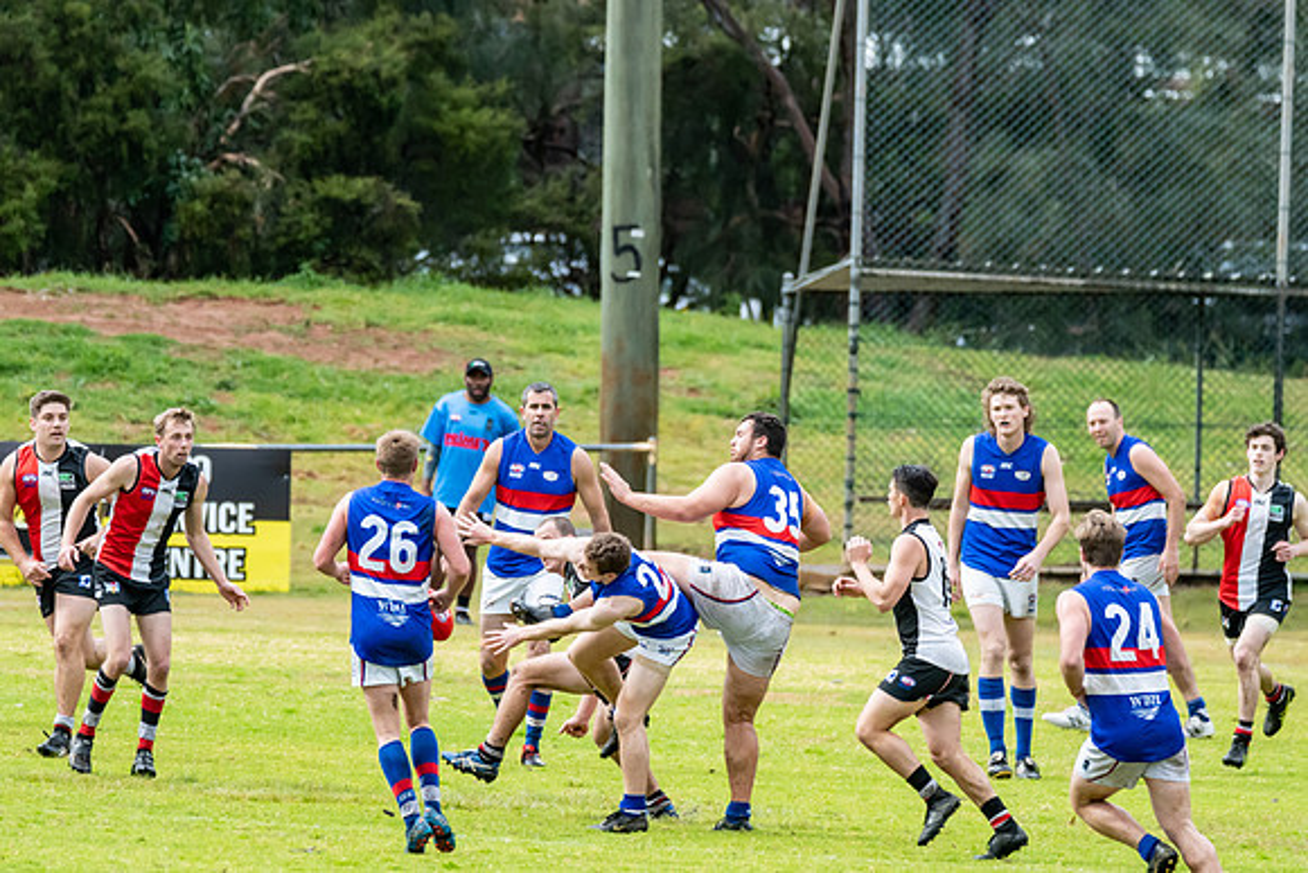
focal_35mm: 577
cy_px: 436
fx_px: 20966
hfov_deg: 3.6
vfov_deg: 2.4
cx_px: 654
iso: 1250
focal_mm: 380
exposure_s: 1/2500
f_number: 7.1
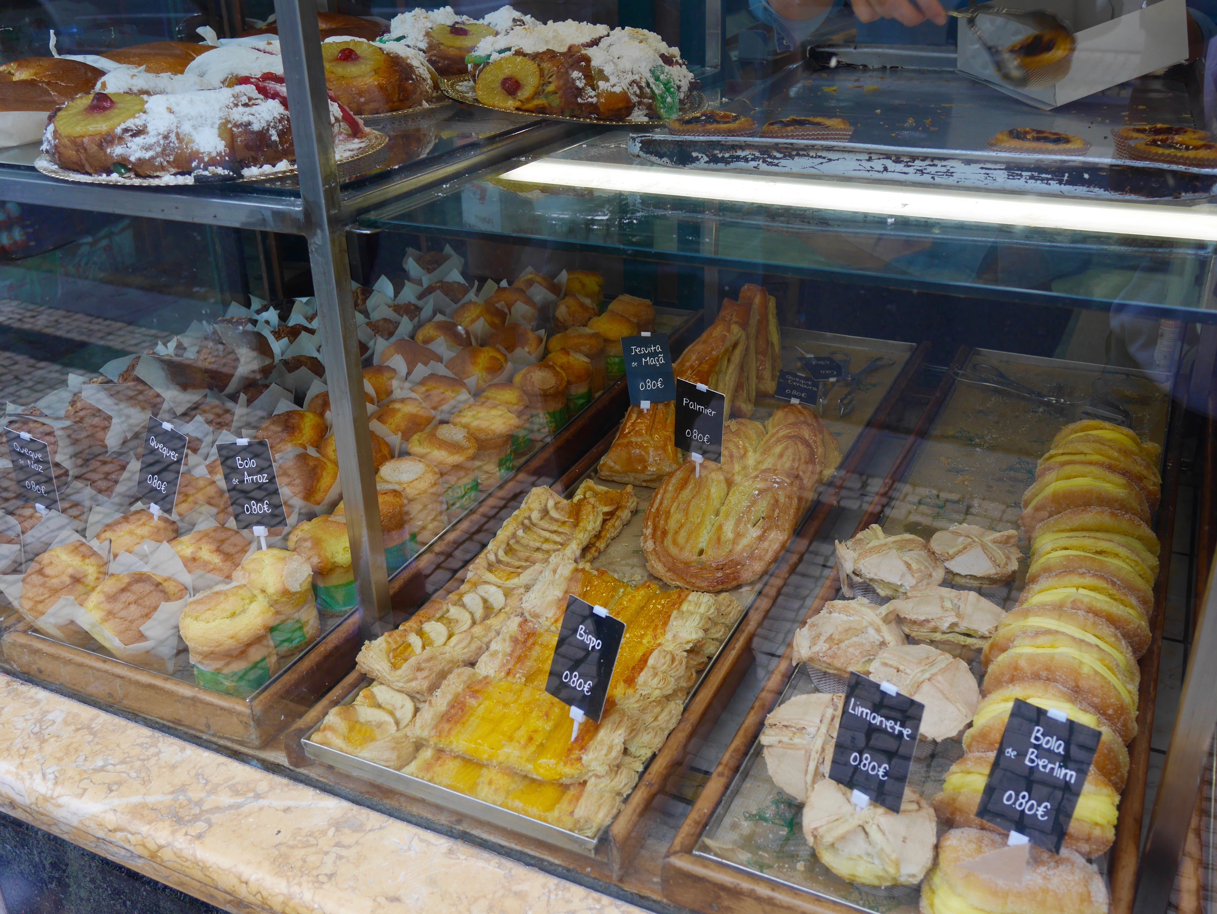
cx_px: 608
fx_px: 1196
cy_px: 457
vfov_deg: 41.8
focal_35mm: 34
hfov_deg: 53.9
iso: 200
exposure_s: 1/160
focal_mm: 17
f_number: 4.5
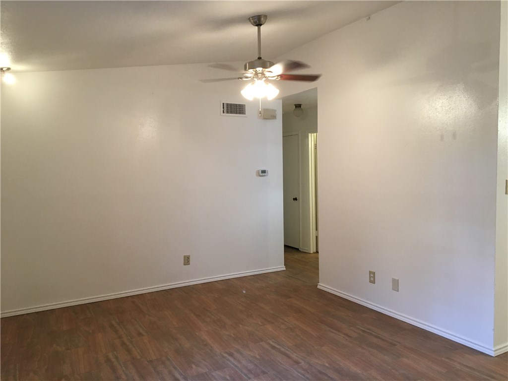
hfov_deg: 61.7
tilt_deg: -4.7
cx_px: 254
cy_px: 190
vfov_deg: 48.2
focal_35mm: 29
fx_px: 426
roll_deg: +0.8
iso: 100
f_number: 2.2
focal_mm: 4.15
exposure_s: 1/30
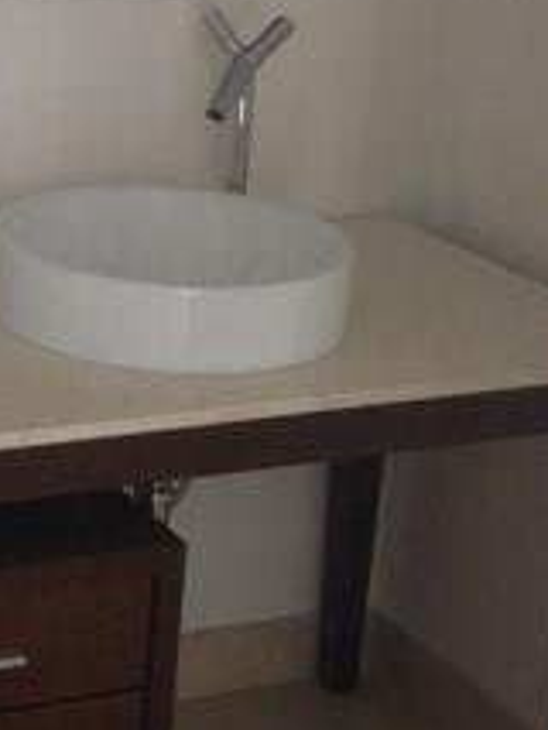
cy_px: 168
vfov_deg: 19.7
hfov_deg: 14.3
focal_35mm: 99
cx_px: -178
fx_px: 2088
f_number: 2.4
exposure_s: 1/60
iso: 64
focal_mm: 4.12
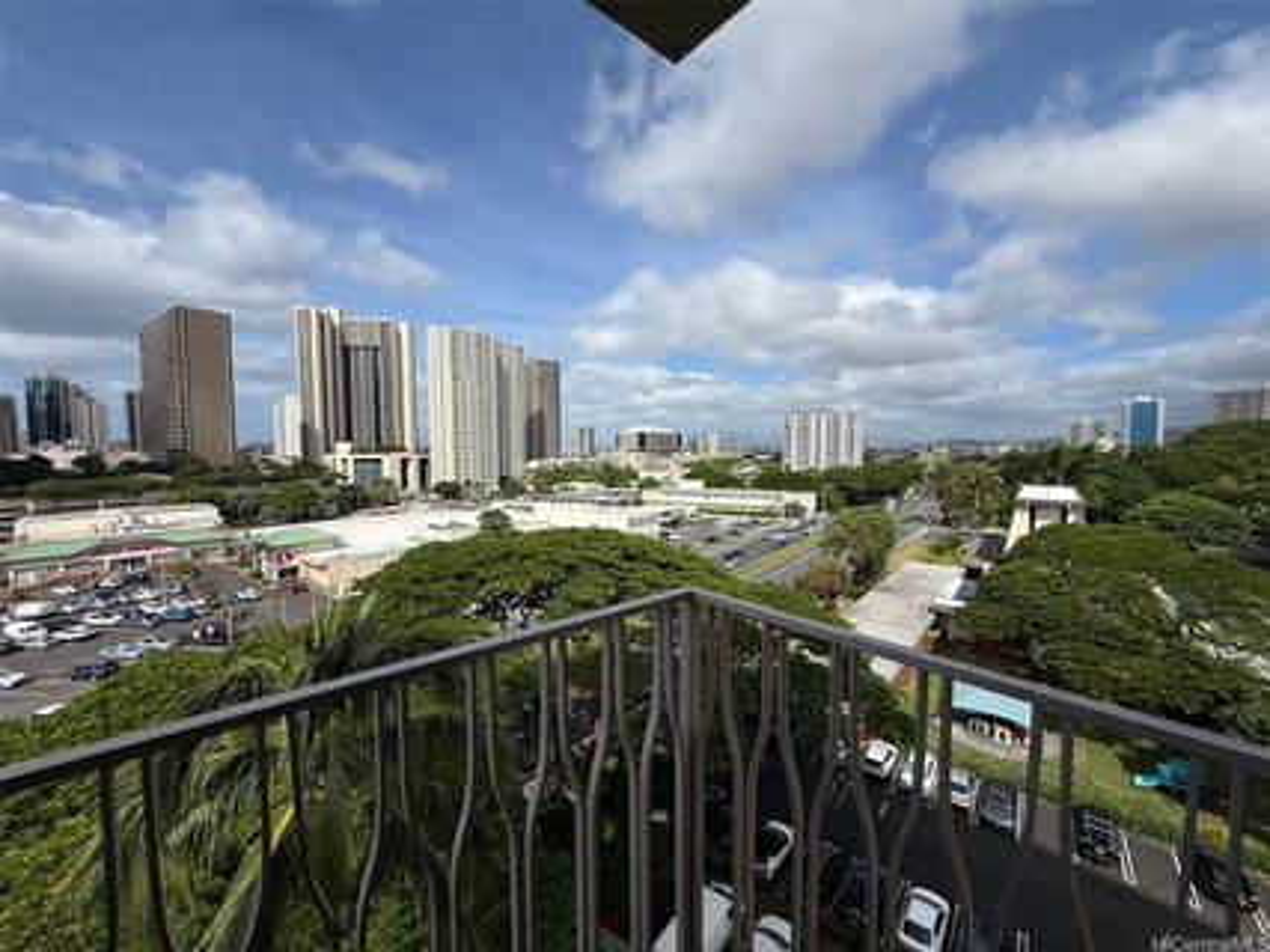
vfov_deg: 85.6
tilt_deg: -3.2
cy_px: 476
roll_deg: -0.7
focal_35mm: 14
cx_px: 635
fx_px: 513
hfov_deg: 102.1
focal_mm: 2.22
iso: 50
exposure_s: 1/3891
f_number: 2.2
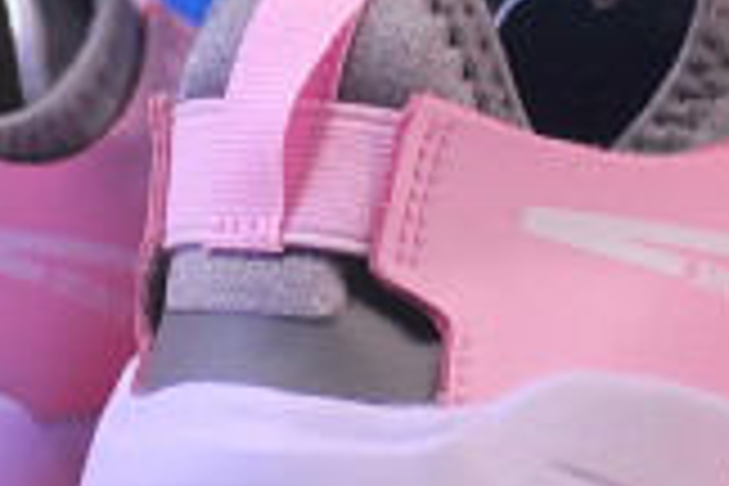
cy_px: -218
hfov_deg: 5.6
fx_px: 7492
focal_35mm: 370
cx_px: 284
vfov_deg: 3.7
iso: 250
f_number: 2.5
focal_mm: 50
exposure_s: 1/320
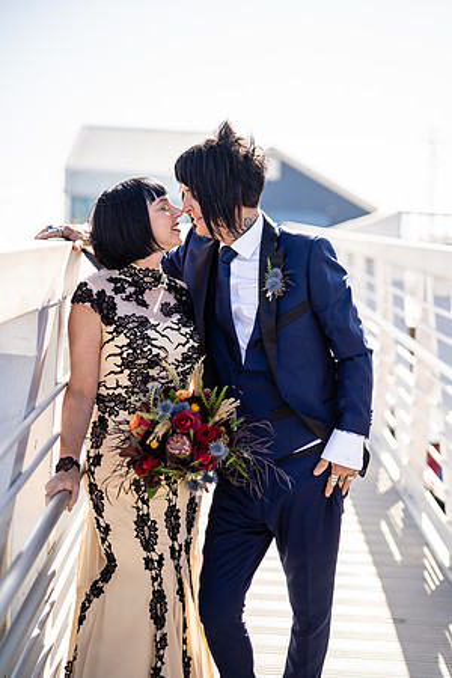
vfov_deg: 39.6
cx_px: 226
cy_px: 339
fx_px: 942
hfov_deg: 27.0
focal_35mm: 50
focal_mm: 50
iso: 200
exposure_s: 1/6400
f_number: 1.4
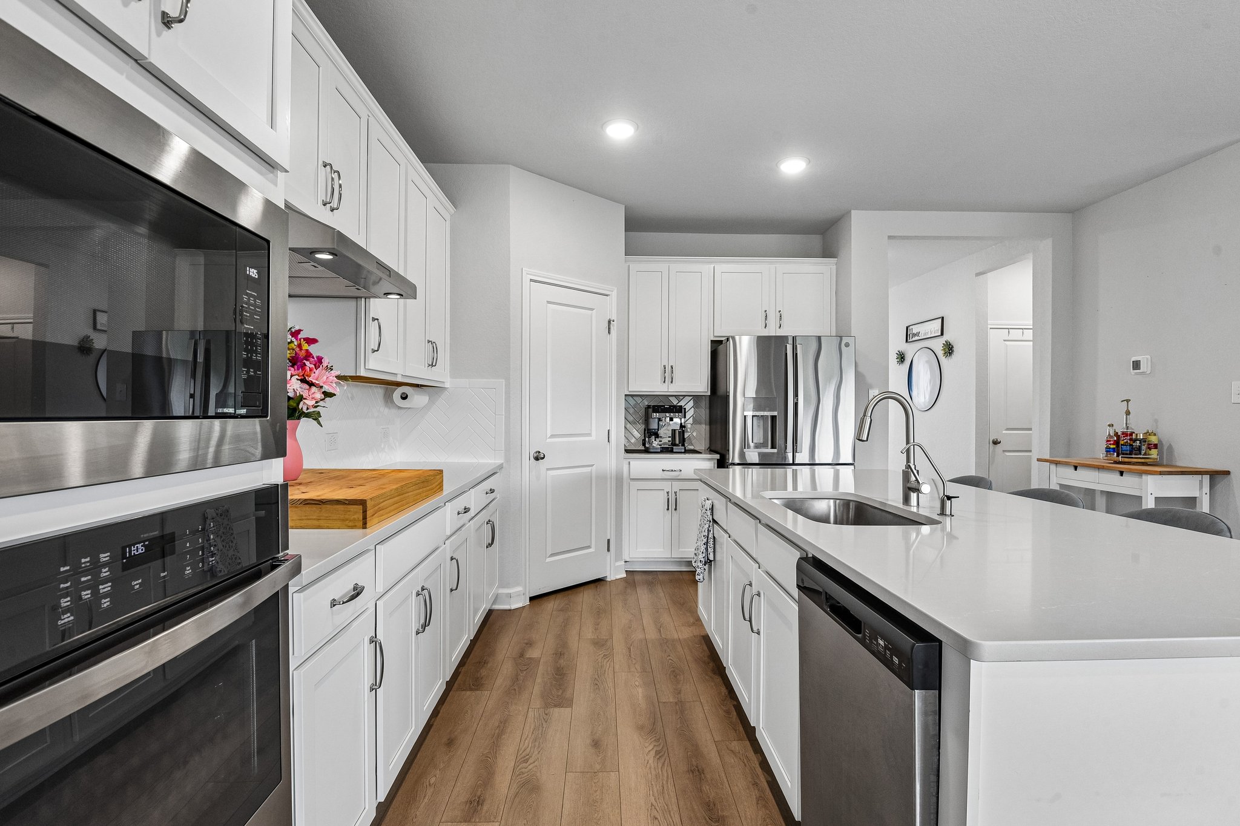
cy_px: 413
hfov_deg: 93.3
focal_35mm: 17
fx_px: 585
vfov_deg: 70.4
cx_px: 620
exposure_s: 1/20
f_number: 8
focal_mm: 17
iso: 1000
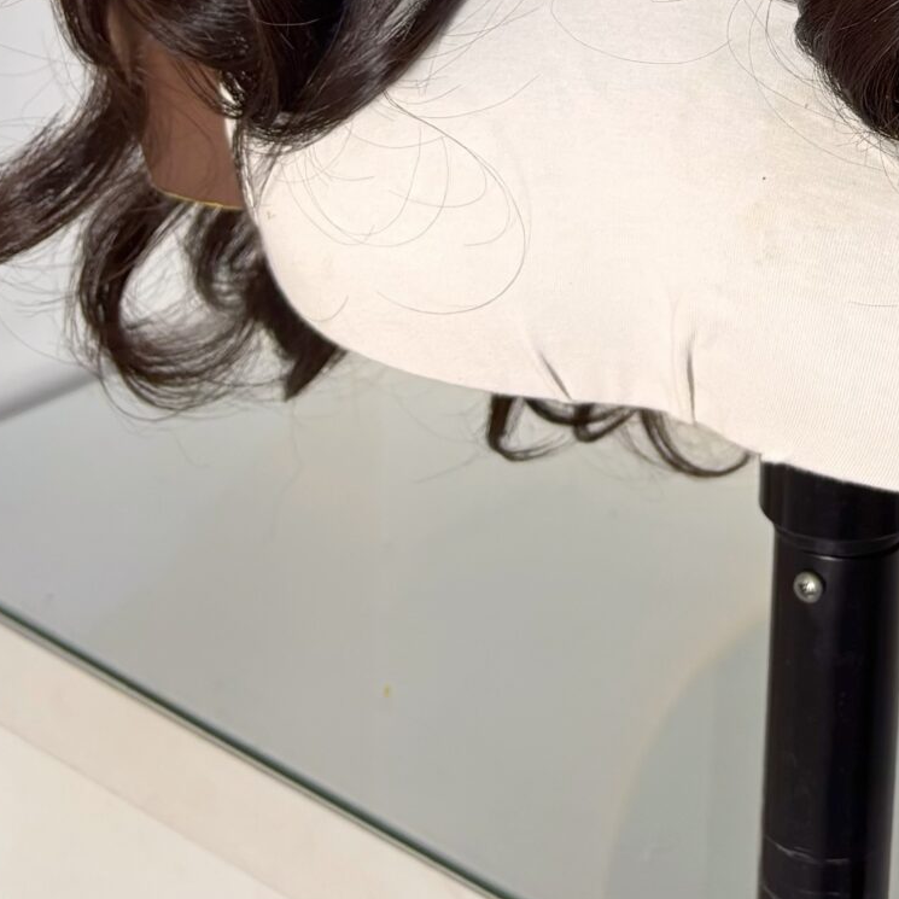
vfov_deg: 18.9
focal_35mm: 79
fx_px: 2321
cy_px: -500
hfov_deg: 21.3
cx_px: 871
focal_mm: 5.96
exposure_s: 1/100
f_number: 1.6
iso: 125
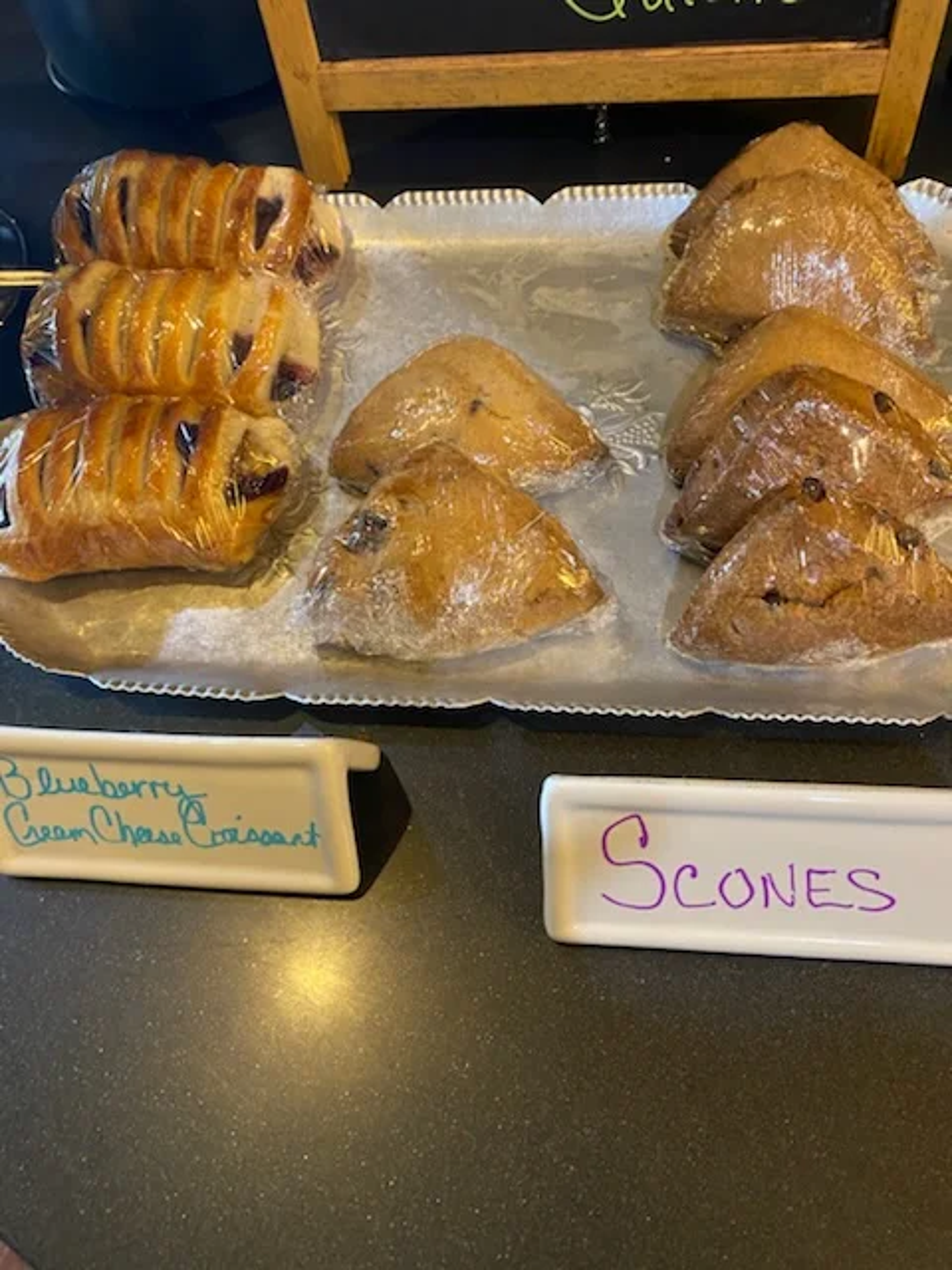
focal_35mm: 26
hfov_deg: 53.1
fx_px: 953
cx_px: 476
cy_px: 635
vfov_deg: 67.3
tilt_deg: -62.3
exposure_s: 1/40
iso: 640
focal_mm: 4.25
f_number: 1.8
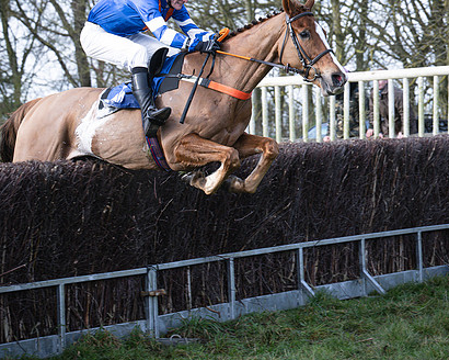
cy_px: 135
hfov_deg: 13.7
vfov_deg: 10.9
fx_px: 1874
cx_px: 255
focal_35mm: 141
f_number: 4
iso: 400
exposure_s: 1/1000
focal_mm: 70
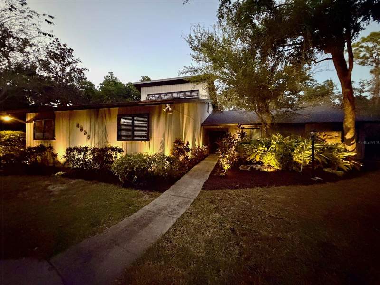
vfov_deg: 85.7
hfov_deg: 102.1
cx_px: 190
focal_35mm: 14
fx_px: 154
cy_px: 142
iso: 1600
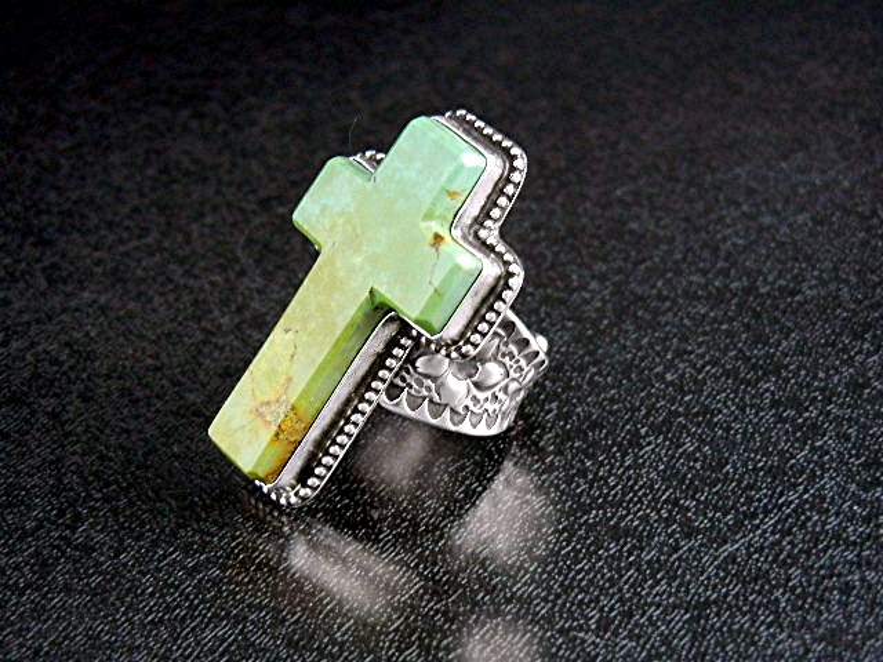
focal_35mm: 77
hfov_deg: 25.3
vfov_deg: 19.1
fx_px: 1964
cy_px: 331
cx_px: 442
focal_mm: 13.9
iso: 200
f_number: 4.3
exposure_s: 1/5.5
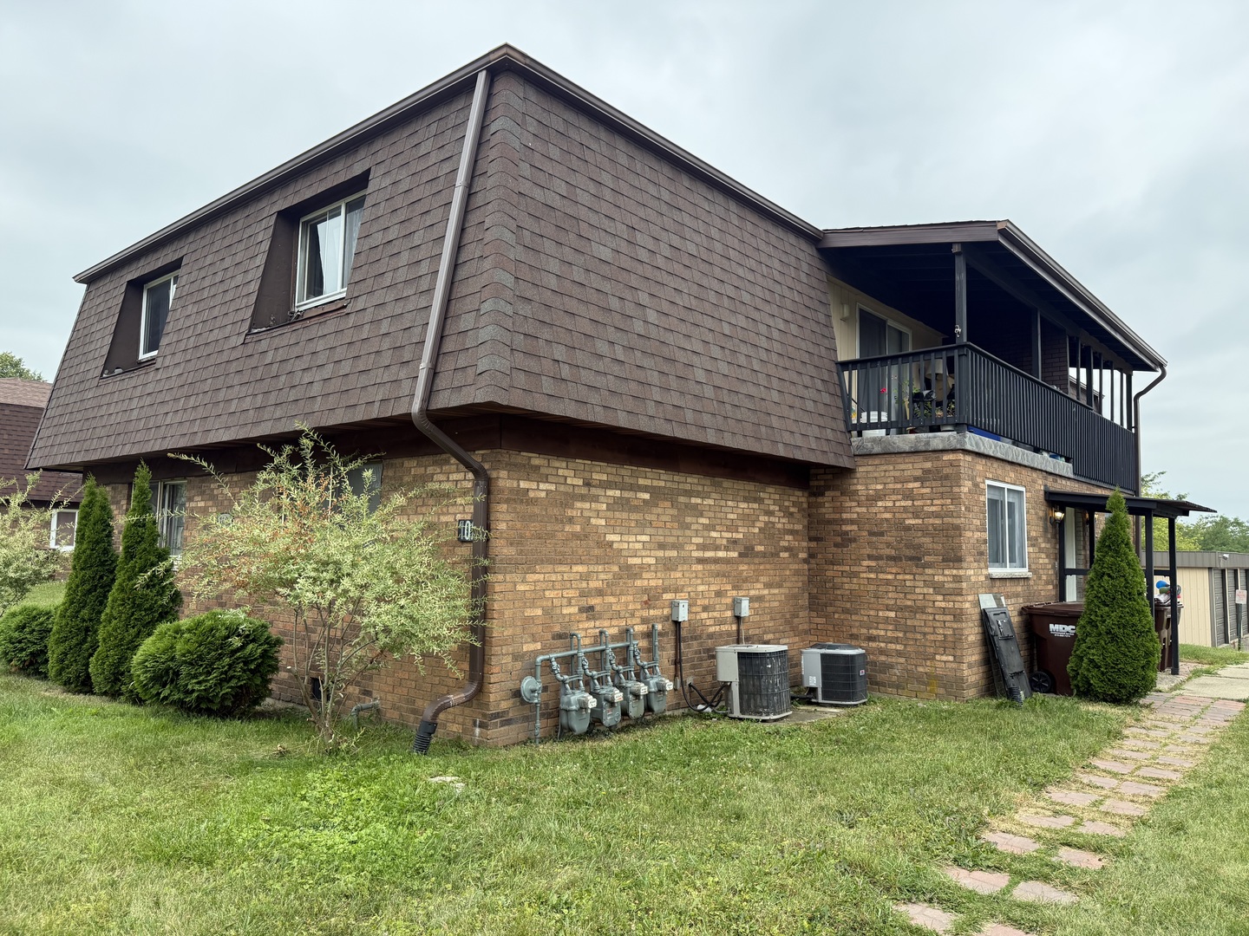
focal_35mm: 24
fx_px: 866
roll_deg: -1.5
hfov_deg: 71.6
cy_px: 468
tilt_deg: +4.8
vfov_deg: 56.8
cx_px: 624
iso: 100
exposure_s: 1/1046
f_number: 1.78
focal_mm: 6.76
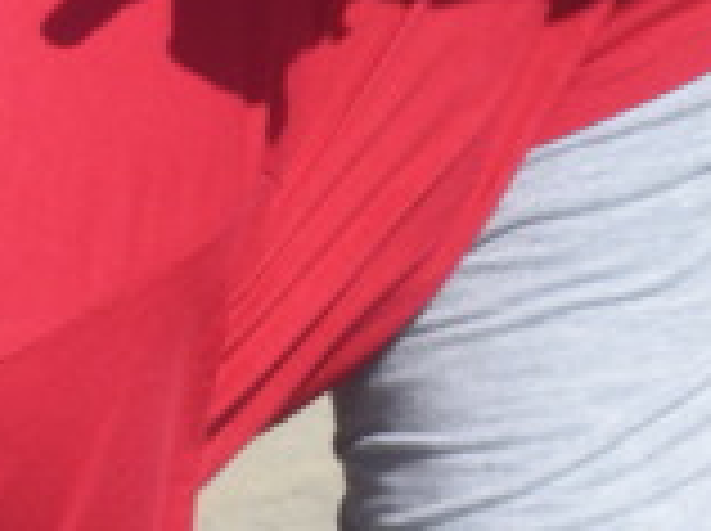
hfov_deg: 4.9
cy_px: 495
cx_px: -176
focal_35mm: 406
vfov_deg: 3.6
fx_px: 8326
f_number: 5
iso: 64
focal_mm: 17.4
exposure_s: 1/327
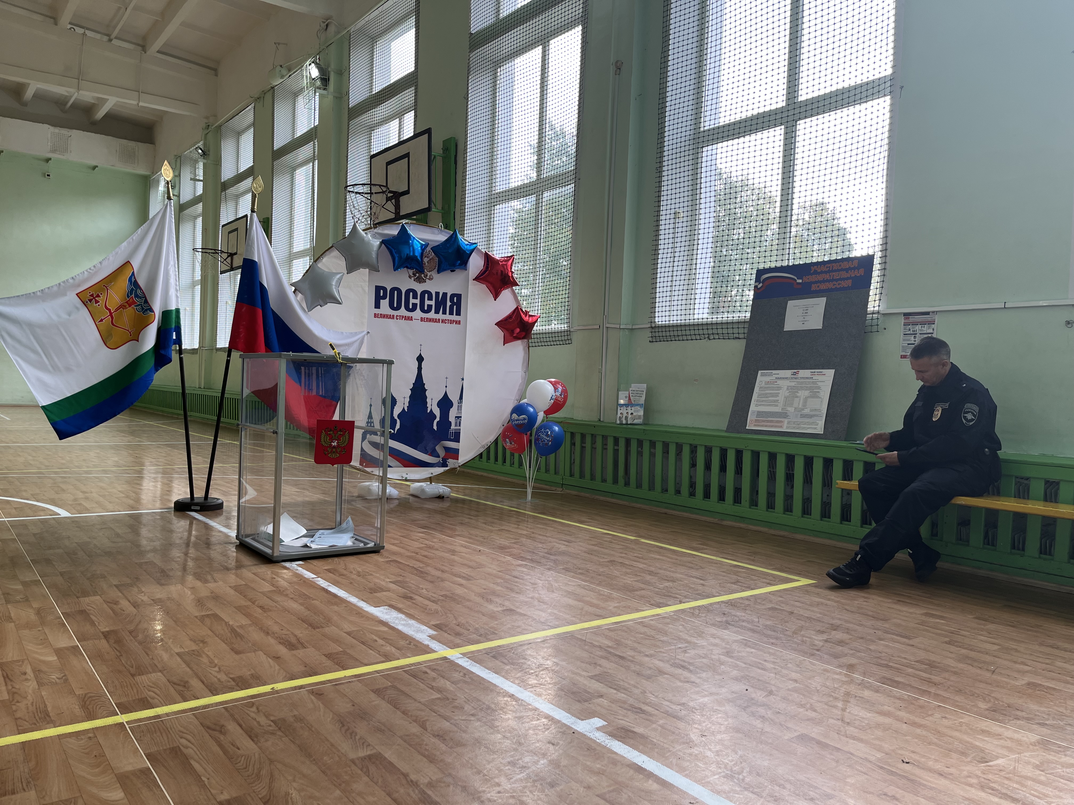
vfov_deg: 53.1
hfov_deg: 67.3
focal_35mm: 26
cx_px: 537
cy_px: 402
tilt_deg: -0.8
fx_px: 807
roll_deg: -0.9
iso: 32
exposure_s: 1/102
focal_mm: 5.1
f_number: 1.6
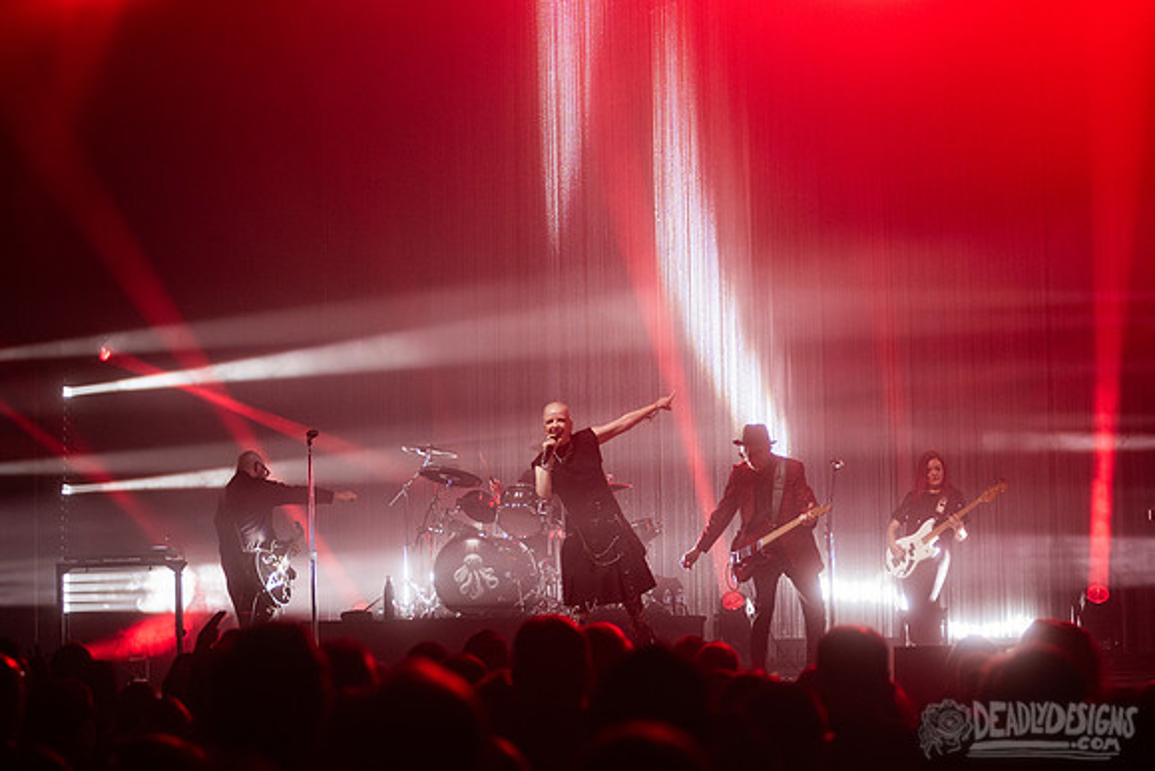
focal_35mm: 86
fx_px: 2745
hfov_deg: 23.8
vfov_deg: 16.0
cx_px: 562
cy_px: 386
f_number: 3.2
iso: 2500
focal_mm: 80
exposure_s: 1/400
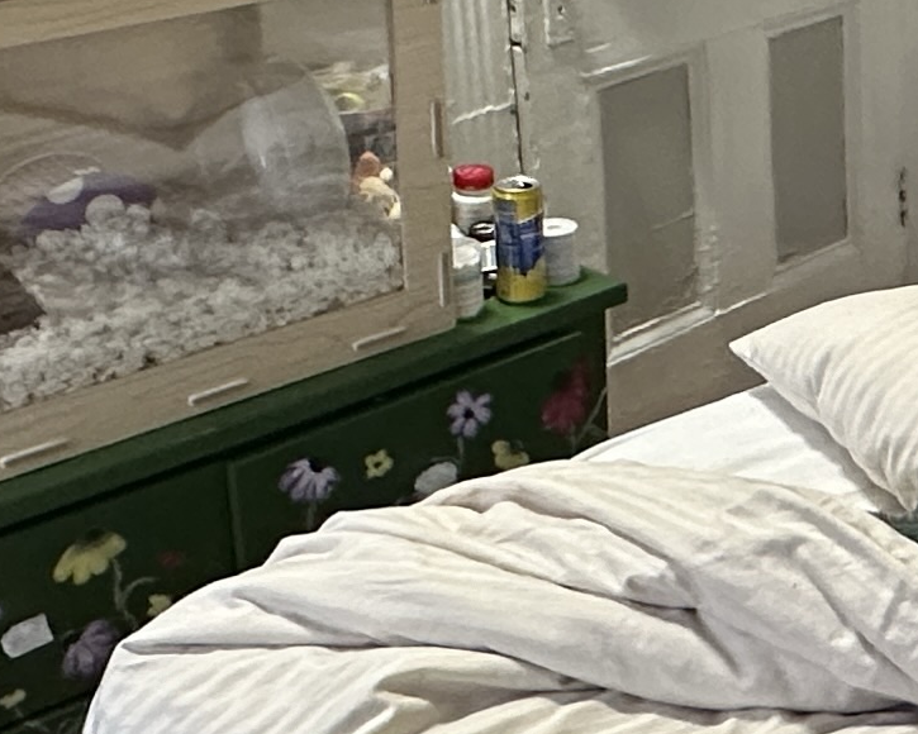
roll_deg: +0.2
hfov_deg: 23.8
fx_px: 2065
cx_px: 956
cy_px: 215
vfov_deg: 20.1
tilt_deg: -20.9
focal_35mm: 76
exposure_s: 1/60
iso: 400
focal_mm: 2.22
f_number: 2.2
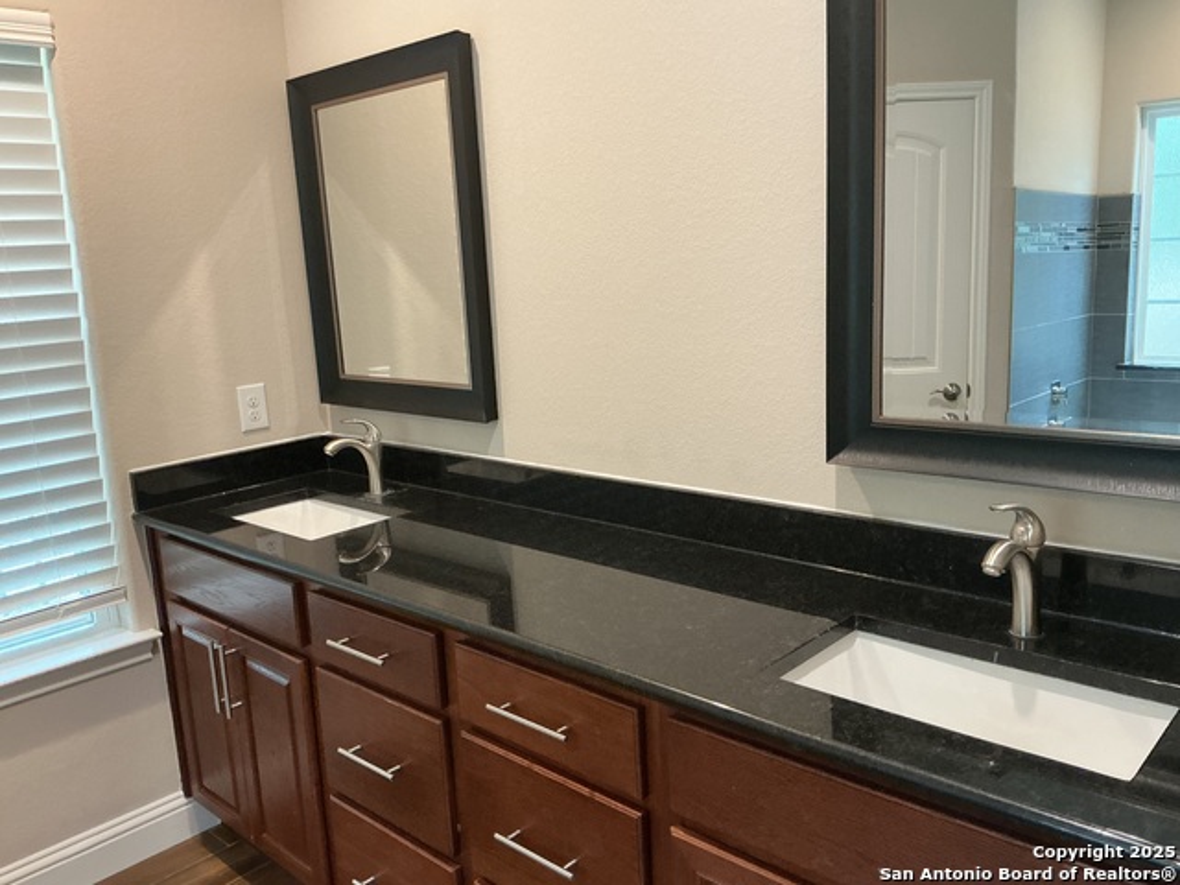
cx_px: 590
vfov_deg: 48.2
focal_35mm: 29
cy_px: 442
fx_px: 989
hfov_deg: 61.7
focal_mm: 3
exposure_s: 1/60
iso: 200
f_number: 1.8
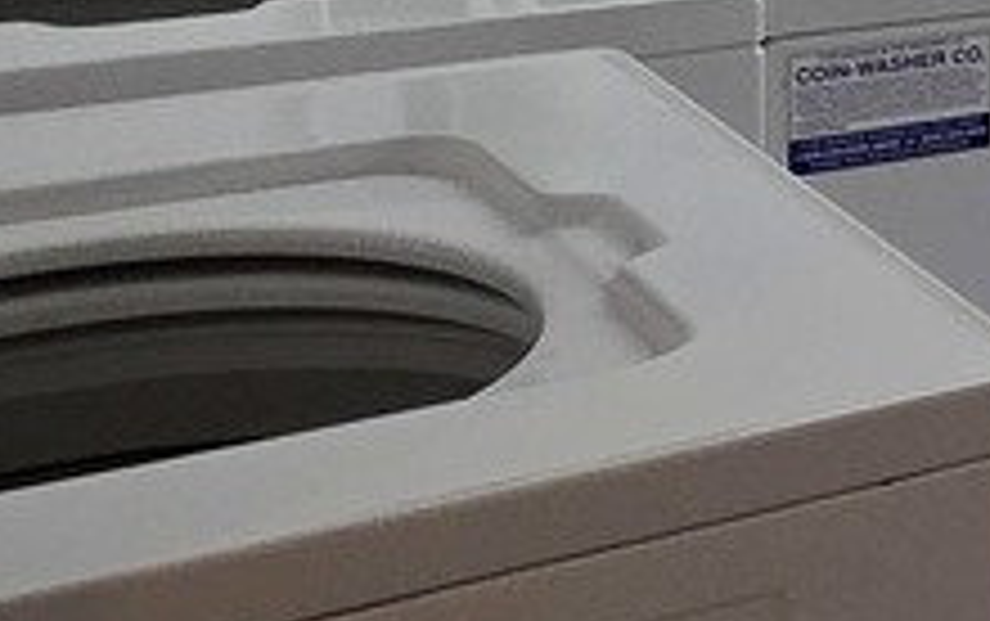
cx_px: 2354
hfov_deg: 14.8
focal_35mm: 90
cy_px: -104
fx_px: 2431
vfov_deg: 14.2
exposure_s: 1/60
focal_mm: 2.2
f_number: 2.2
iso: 320
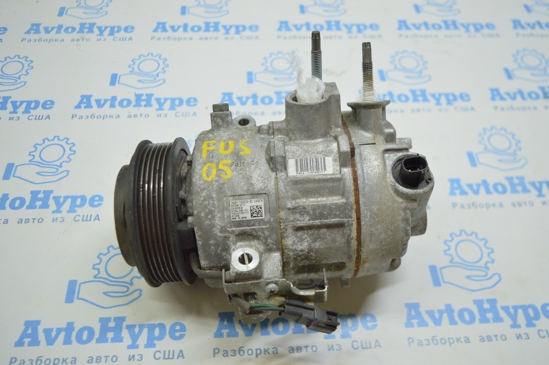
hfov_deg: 57.3
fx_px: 503
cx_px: 274
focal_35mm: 33
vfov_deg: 39.9
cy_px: 182
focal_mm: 22
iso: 400
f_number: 3.8
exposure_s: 1/60
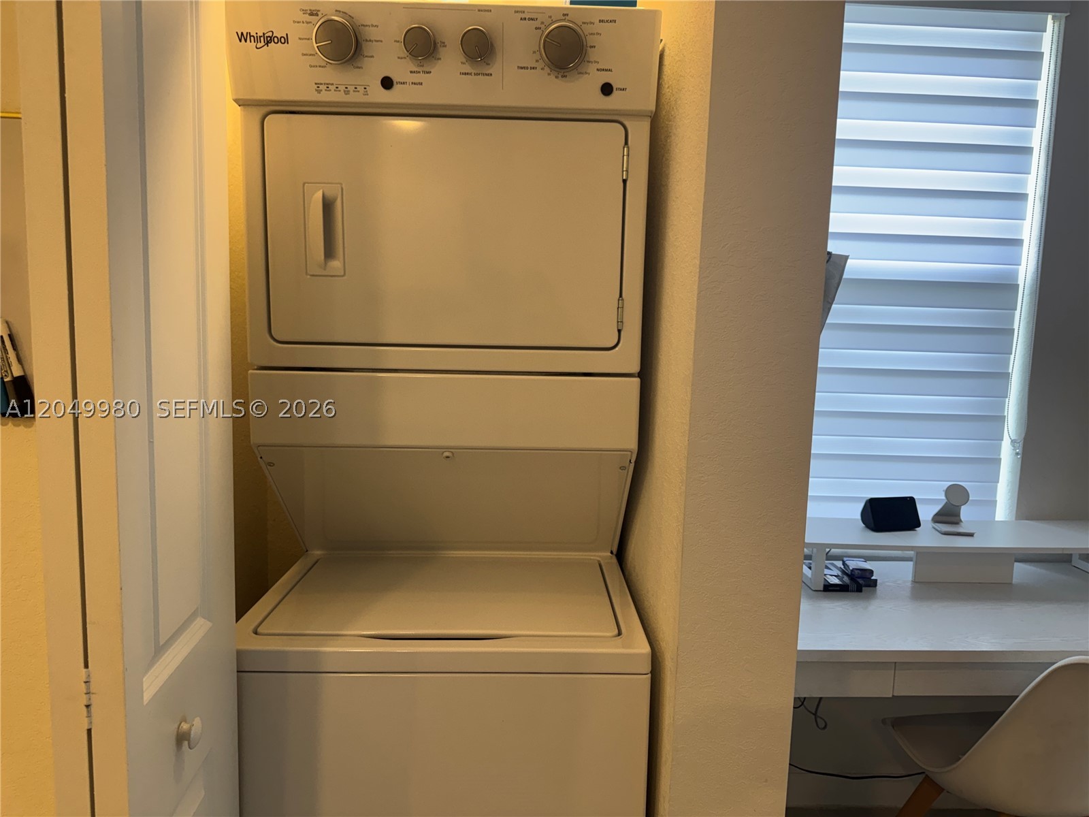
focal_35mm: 24
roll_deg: -1.5
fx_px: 755
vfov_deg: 56.8
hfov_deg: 71.6
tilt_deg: -8.0
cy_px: 408
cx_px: 544
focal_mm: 6.76
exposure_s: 1/120
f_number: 1.78
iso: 125
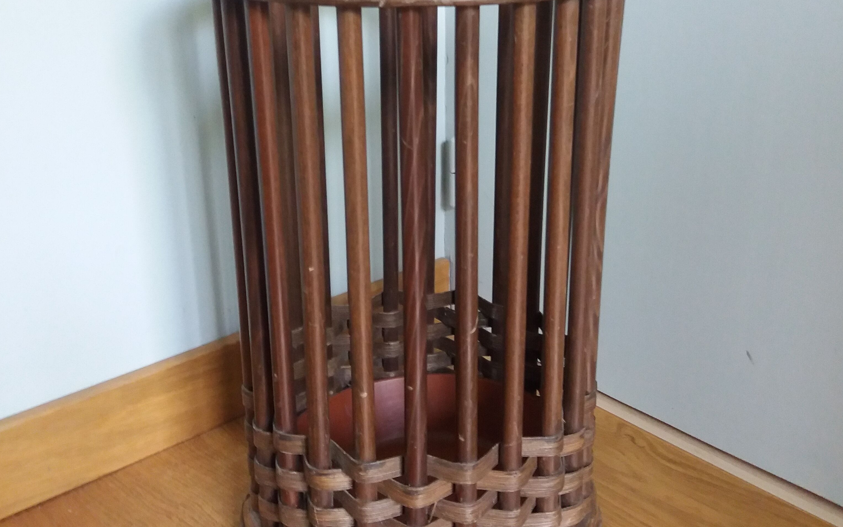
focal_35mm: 40
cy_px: 192
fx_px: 919
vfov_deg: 31.8
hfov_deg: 49.3
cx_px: 422
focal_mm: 3.7
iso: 250
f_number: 1.9
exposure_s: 1/17
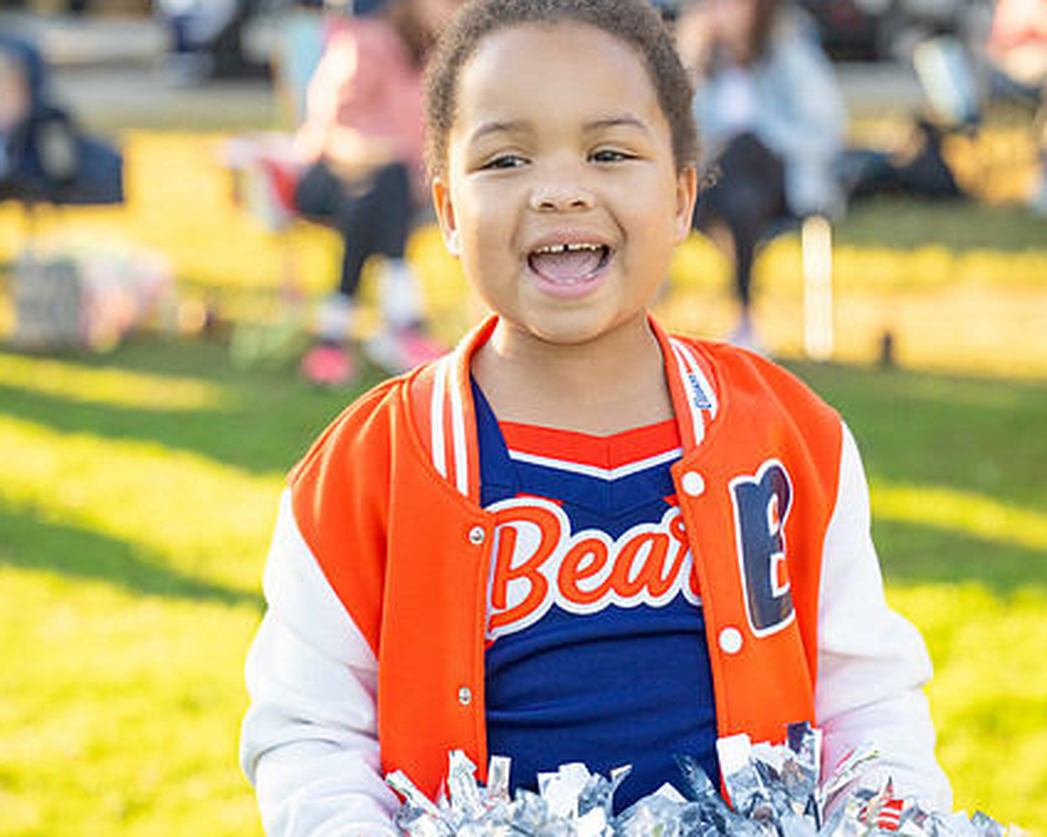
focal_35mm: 100
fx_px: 3098
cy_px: 378
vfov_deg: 15.4
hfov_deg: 19.2
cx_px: 528
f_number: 2.8
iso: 400
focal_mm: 70
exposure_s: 1/1600
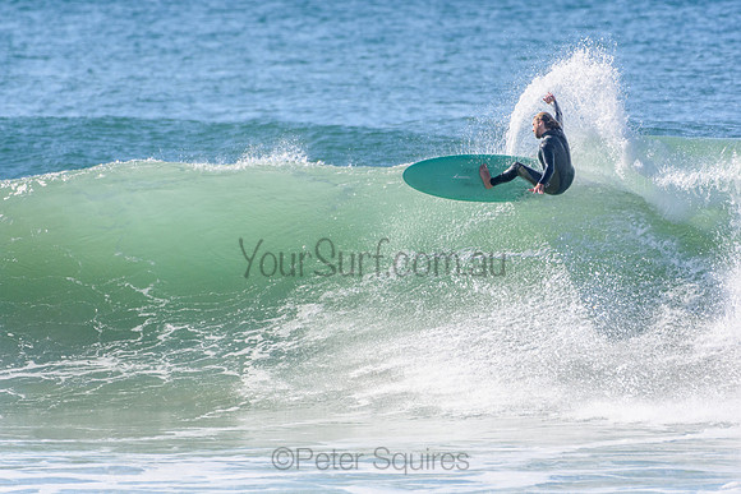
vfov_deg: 1.8
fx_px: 15440
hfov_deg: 2.7
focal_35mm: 750
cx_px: 370
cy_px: 247
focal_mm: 500
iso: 320
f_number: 5.6
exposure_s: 1/2000
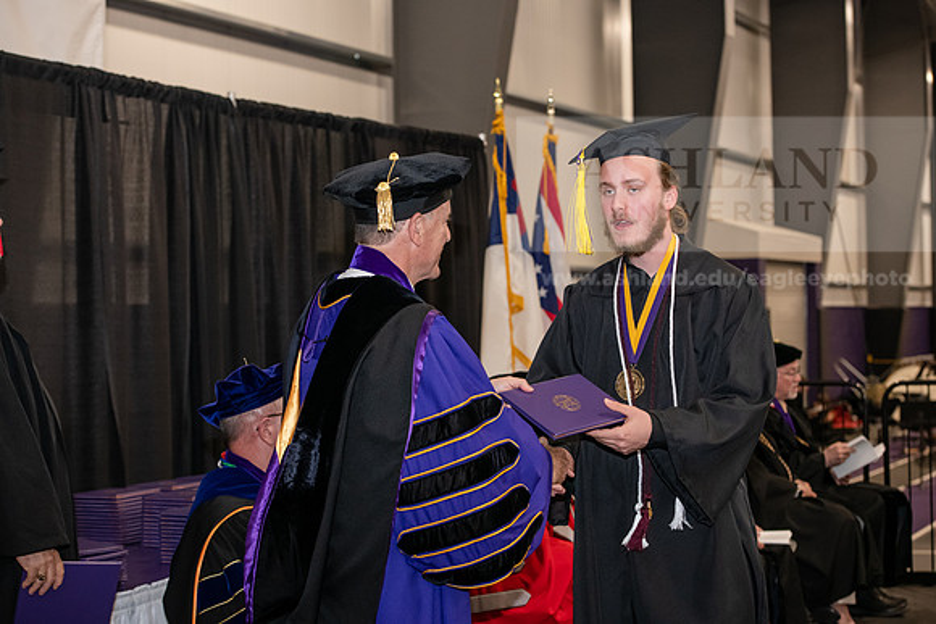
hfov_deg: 28.8
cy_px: 312
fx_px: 1820
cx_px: 468
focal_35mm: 70
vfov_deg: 19.5
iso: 2500
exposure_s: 1/200
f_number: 5
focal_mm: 70
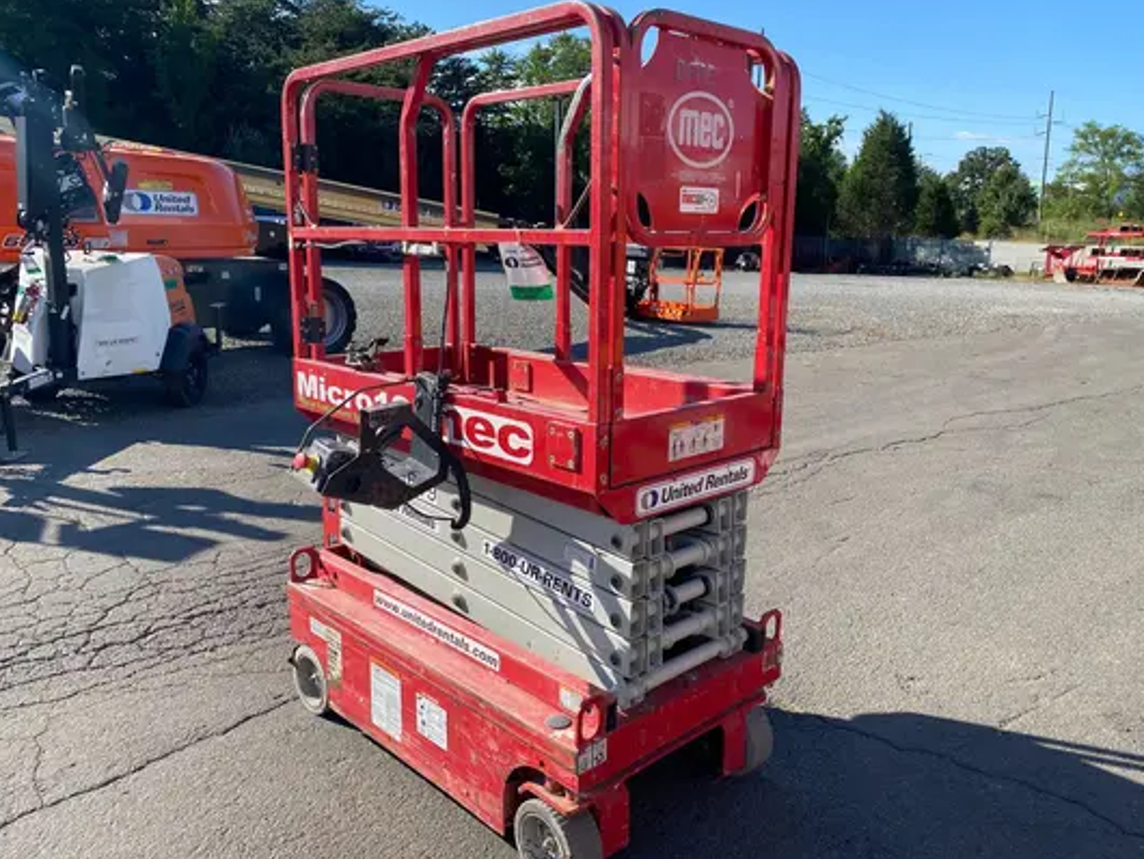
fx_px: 893
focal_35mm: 27
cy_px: 418
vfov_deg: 51.4
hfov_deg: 65.3
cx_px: 568
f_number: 1.8
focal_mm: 4.25
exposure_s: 1/1543
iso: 32
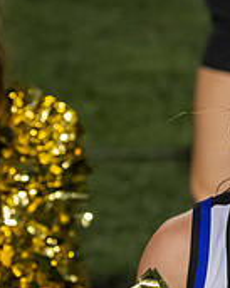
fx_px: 2491
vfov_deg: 6.6
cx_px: 237
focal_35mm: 292
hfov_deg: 5.3
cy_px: 157
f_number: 3.5
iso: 4000
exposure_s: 1/640
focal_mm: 92
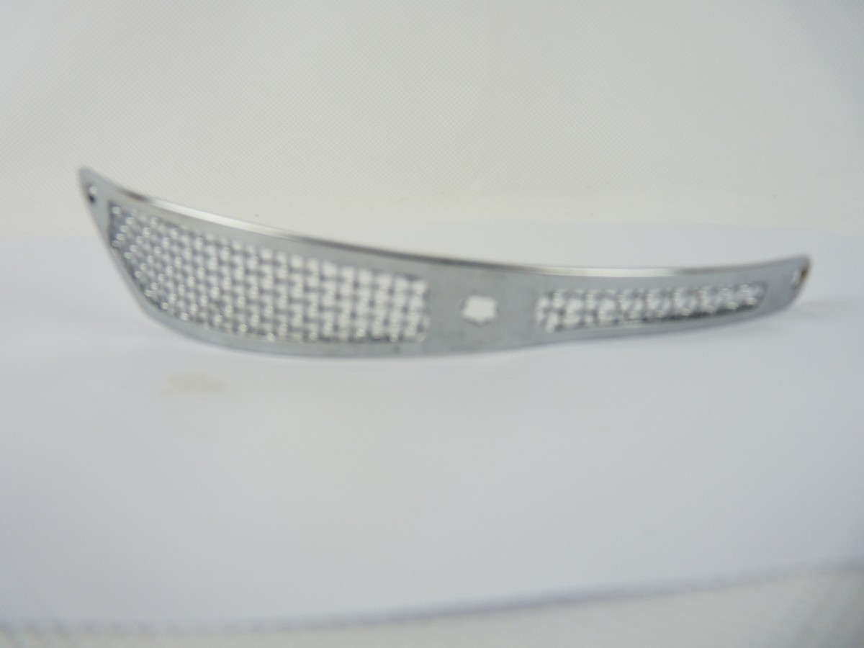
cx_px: 432
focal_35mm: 27
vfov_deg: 51.4
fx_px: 674
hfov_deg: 65.3
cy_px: 324
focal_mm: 4.8
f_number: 2.8
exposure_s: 1/80
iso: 100
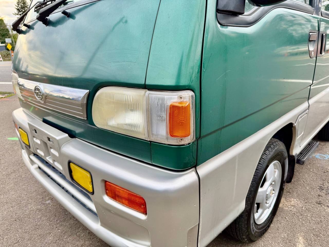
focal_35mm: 24
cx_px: 164
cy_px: 124
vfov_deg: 56.8
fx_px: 228
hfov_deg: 71.6
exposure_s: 1/160
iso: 64
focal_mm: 6.76
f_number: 1.78
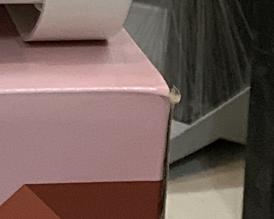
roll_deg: -0.4
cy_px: -371
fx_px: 2586
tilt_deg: -12.6
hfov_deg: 5.8
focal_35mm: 319
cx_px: -453
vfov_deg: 4.7
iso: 100
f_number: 2.4
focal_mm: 6
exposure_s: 1/100
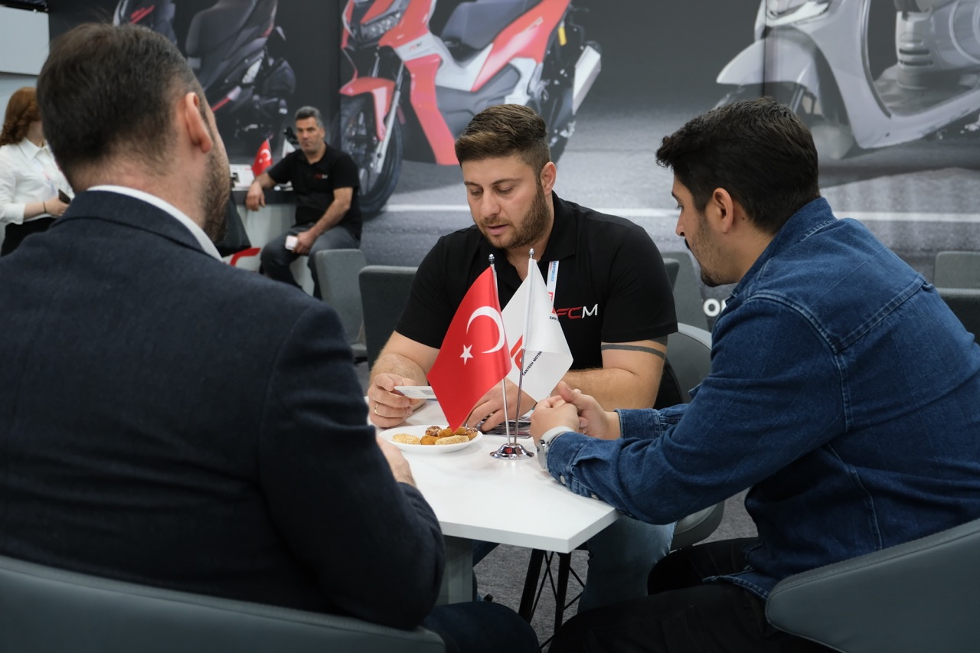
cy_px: 326
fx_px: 1143
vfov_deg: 31.9
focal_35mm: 42
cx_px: 490
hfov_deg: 46.4
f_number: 3.2
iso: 400
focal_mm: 27.7
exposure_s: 1/100
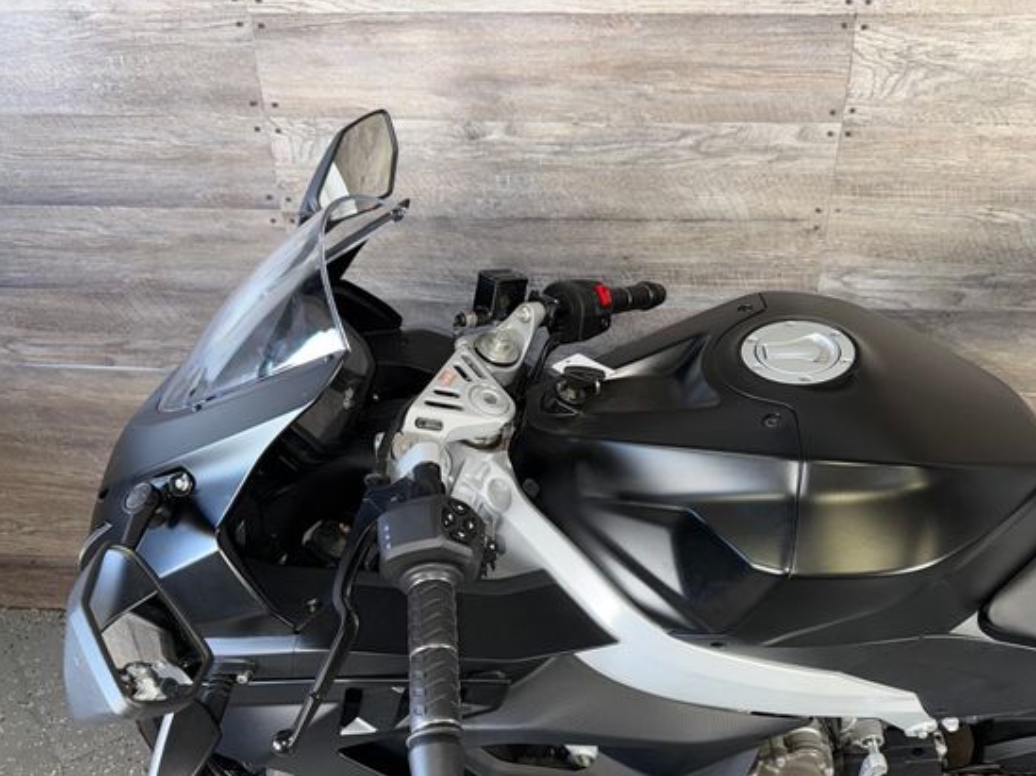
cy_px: 429
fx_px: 837
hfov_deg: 63.2
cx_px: 587
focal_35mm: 28
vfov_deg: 49.6
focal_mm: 6.76
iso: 80
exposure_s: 1/37
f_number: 1.78
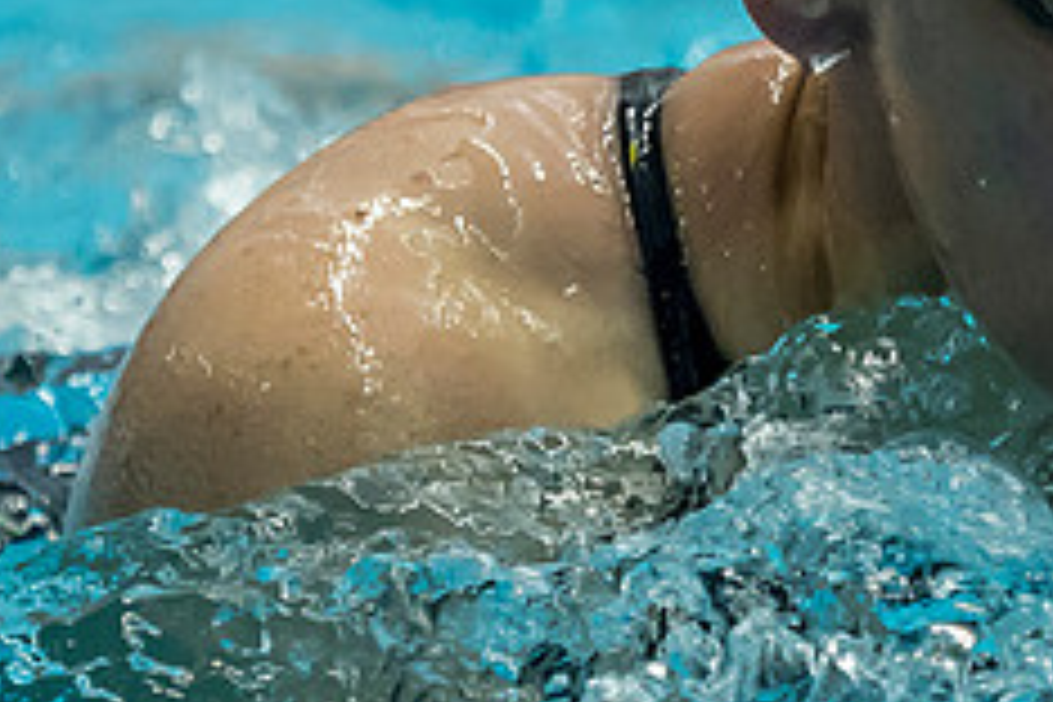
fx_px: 35945
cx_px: 1049
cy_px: 96
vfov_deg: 1.1
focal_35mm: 1229
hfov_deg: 1.7
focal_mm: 150
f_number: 2.8
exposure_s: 1/800
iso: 1600
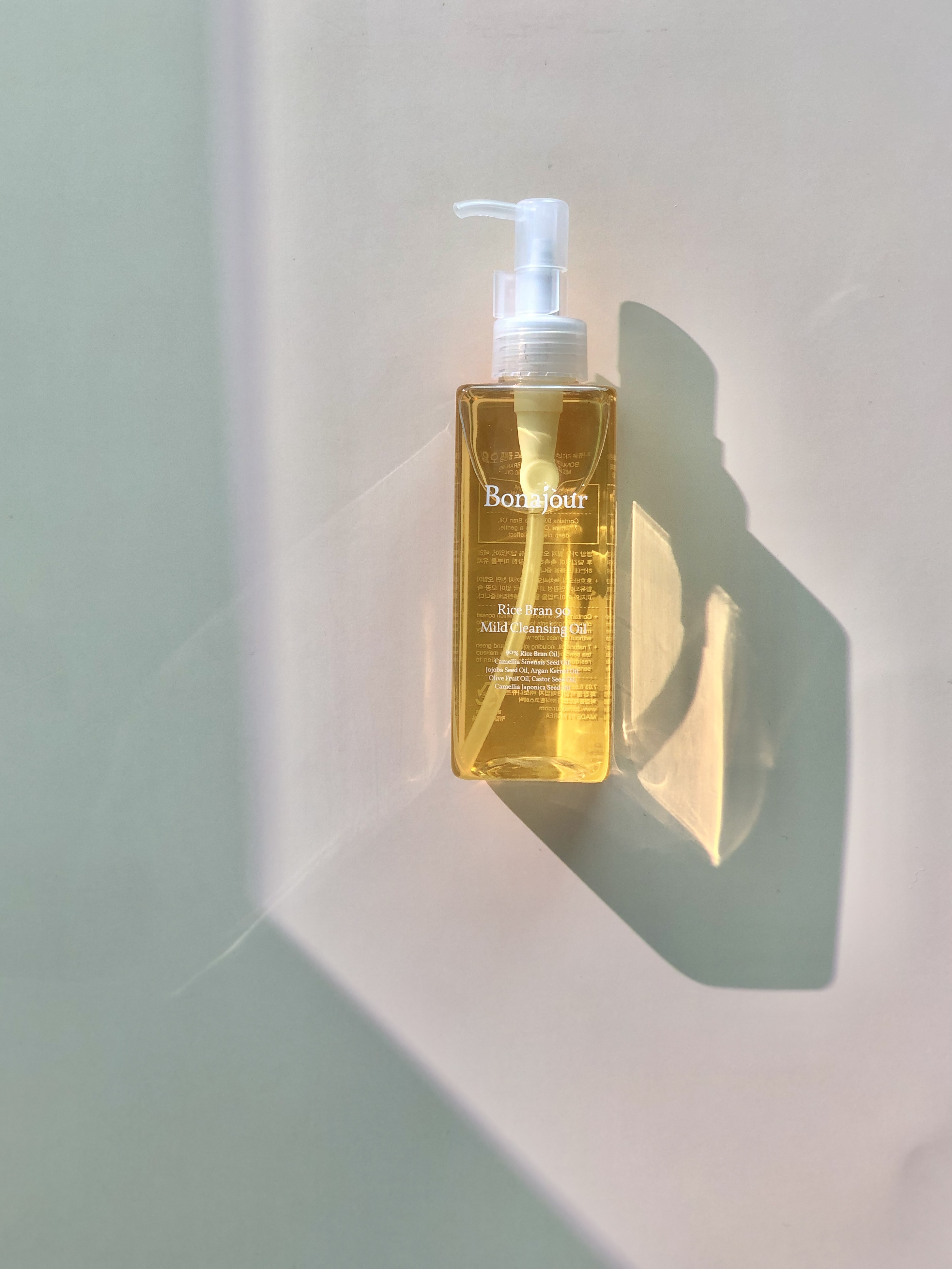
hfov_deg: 28.0
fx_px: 1907
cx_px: 476
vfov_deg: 36.8
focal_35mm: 52
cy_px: 634
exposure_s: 1/120
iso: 16
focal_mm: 6
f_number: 2.4
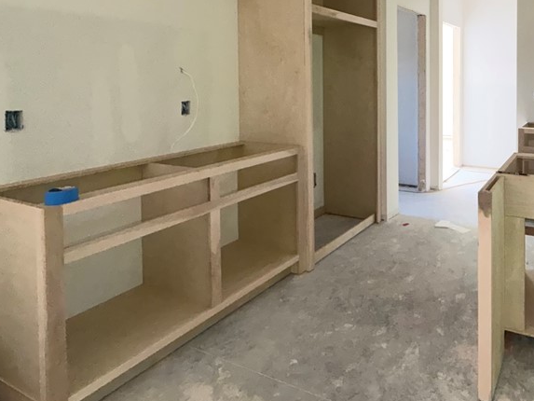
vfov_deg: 51.8
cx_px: 428
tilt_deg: -1.6
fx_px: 386
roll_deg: +0.3
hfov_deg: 63.4
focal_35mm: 25
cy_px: 87
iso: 1250
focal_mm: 2.22
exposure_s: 1/121
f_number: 2.2
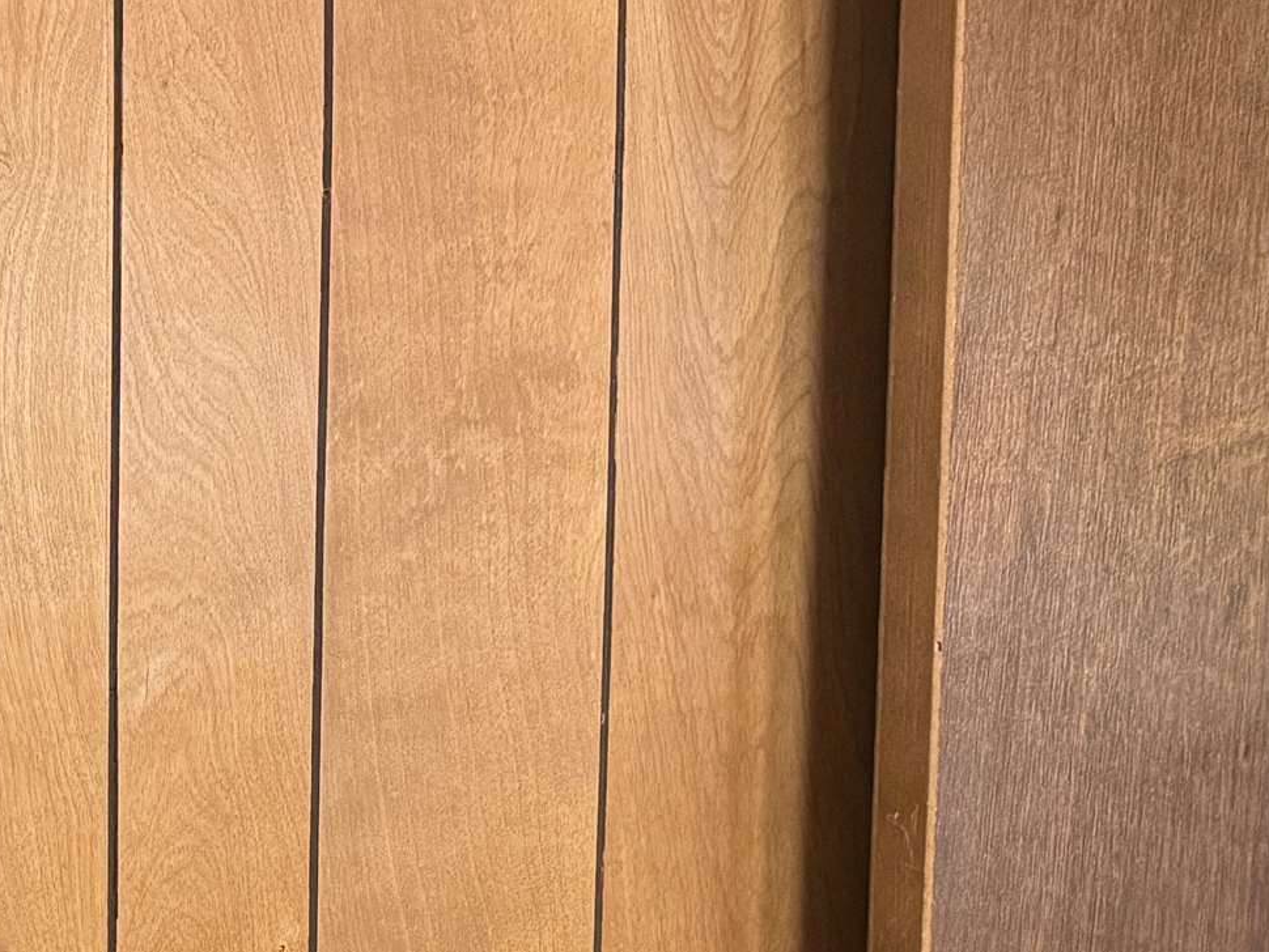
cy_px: 1170
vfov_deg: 18.3
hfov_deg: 23.4
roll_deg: +0.8
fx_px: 2787
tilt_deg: -7.9
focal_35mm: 76
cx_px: -267
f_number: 1.78
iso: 500
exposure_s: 1/60
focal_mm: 6.76
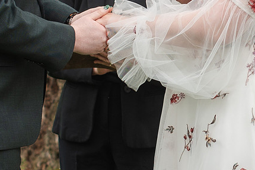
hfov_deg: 7.6
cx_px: 216
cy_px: 73
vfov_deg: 5.1
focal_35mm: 271
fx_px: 1920
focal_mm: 50
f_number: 3.5
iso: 100
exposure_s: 1/500
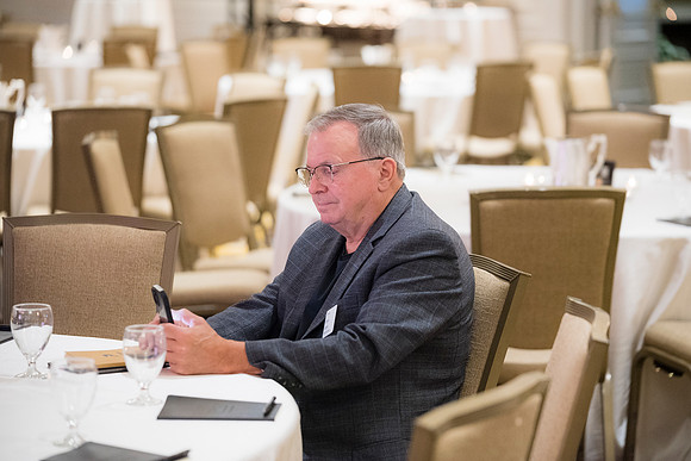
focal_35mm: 120
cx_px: 346
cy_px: 230
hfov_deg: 17.1
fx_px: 2304
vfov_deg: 11.4
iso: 4500
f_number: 2.8
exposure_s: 1/125
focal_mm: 120
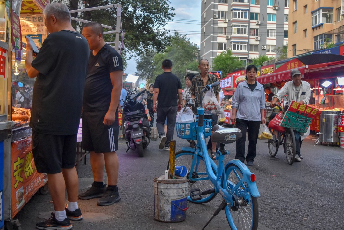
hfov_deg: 57.2
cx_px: 172
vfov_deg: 40.0
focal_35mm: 33
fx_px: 315
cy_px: 115
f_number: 3.8
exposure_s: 1/1000
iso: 800
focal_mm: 22
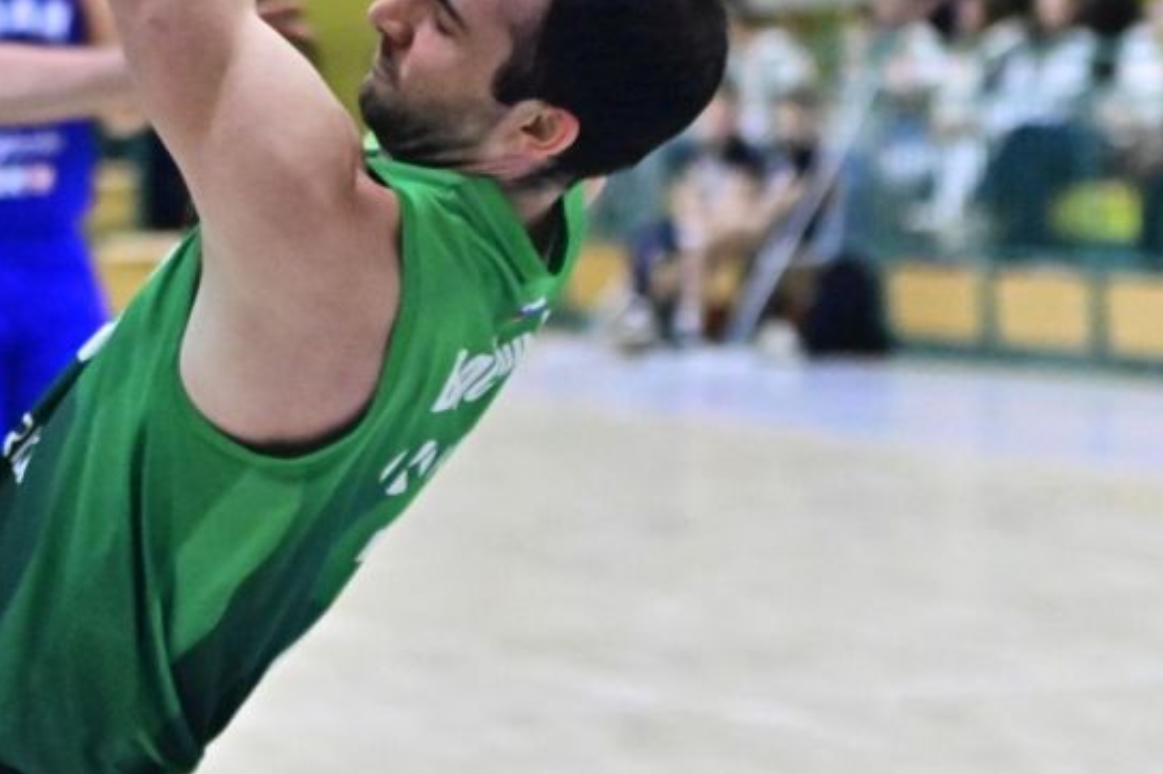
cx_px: -105
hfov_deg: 8.2
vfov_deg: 5.5
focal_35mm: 248
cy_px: 66
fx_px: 8009
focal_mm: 70
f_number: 2.8
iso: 3200
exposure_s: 1/1000
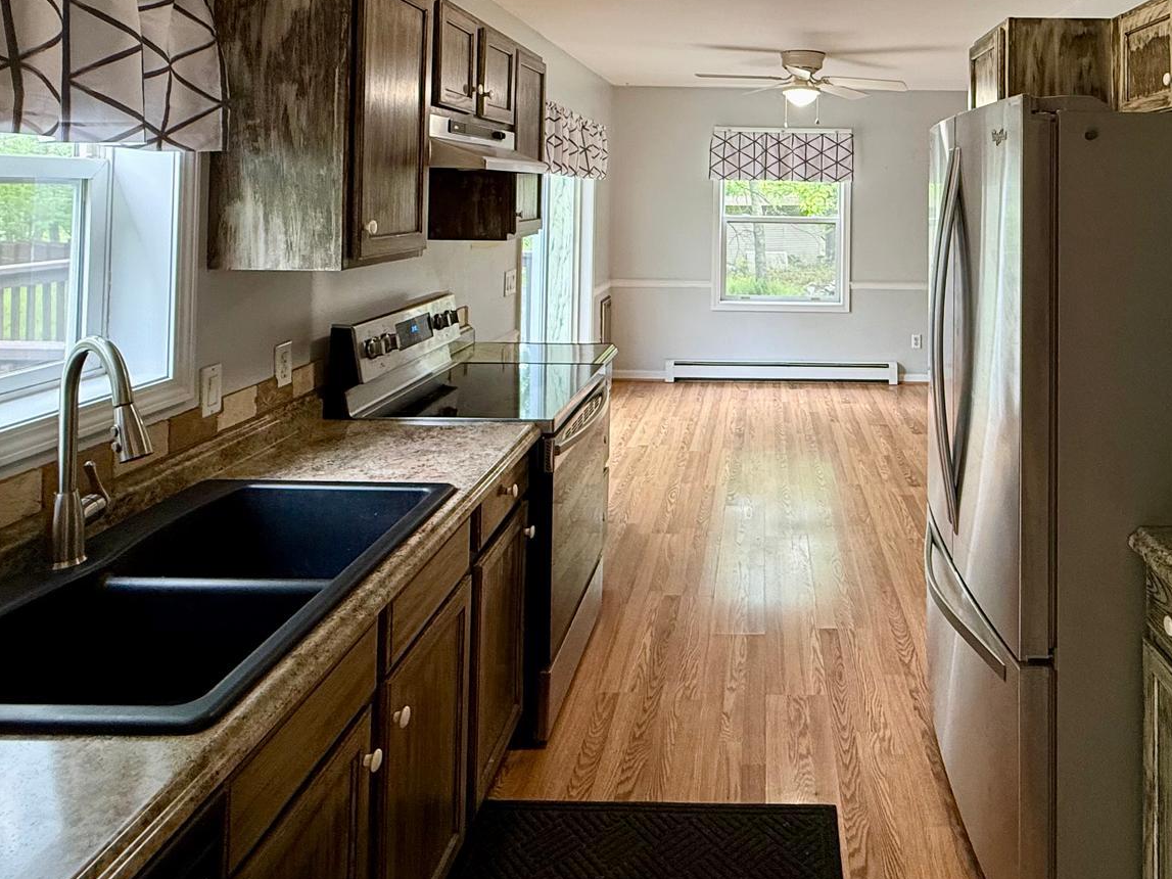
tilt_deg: +1.7
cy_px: 173
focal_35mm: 25
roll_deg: -0.7
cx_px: 783
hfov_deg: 67.5
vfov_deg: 51.4
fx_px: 846
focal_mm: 2.22
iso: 200
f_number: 2.2
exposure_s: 1/60
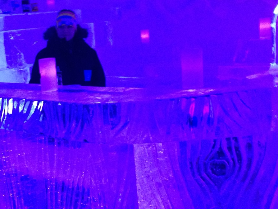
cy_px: 114
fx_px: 474
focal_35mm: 59
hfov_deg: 31.7
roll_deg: +5.6
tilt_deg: -11.0
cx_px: 49
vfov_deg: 24.8
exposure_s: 1/20
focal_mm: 4.12
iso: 250
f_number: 2.4
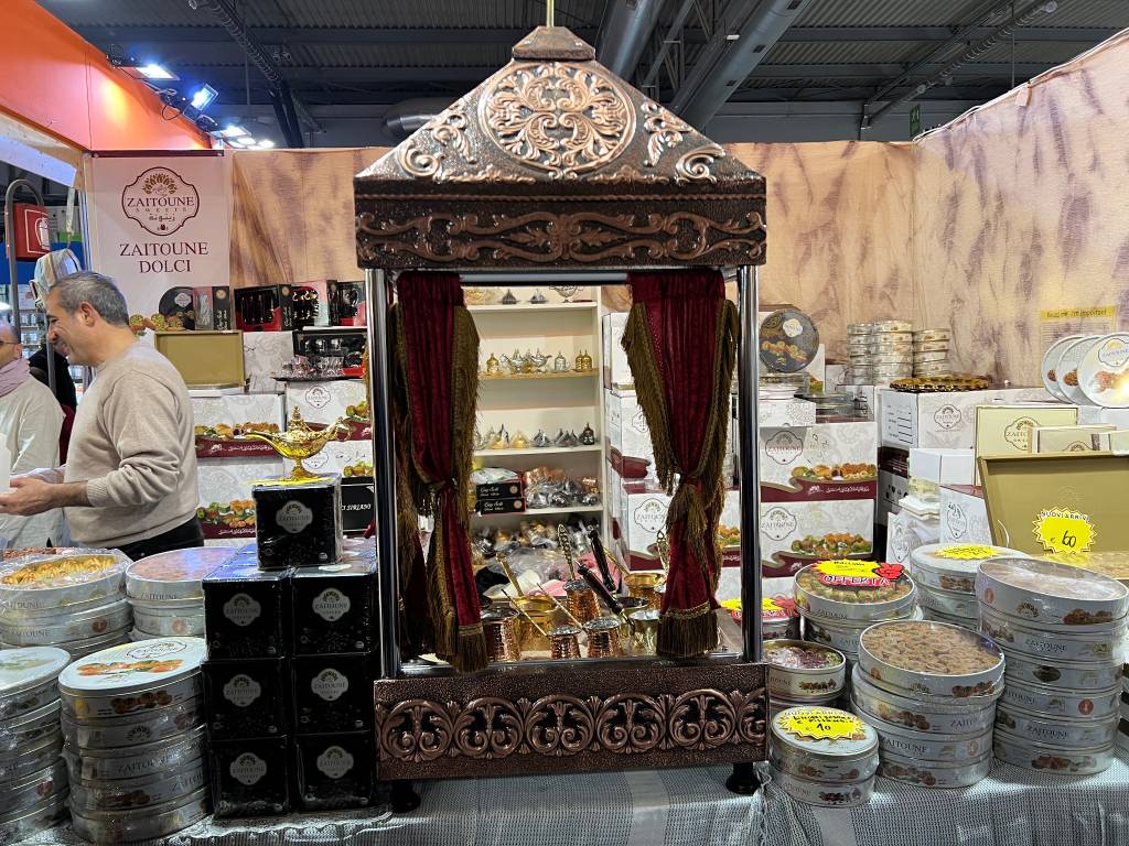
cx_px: 564
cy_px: 423
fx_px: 848
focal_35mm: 26
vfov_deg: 53.1
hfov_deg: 67.3
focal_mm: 5.7
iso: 80
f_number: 1.5
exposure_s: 1/50
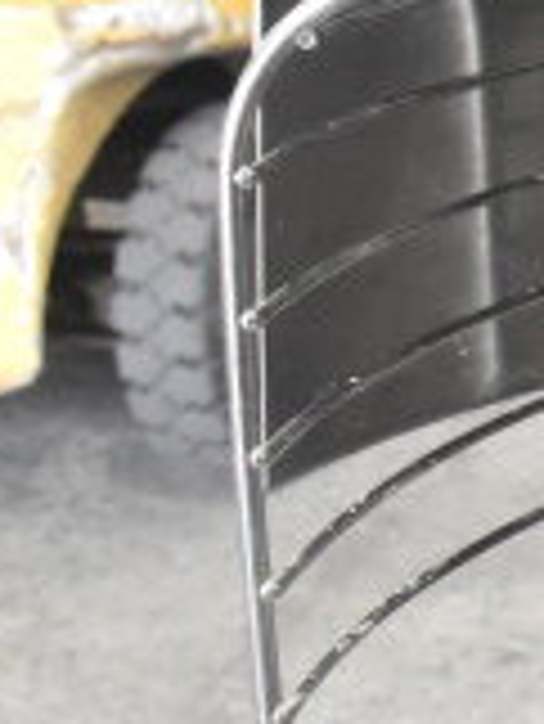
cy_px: 200
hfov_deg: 11.2
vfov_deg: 17.9
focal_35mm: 109
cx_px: 1340
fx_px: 2281
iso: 6400
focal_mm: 20
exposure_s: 1/320
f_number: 9
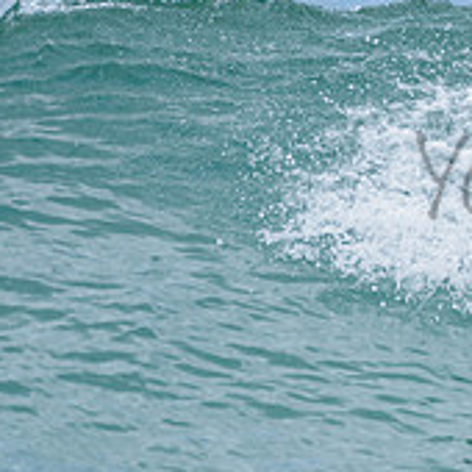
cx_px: 637
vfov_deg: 1.0
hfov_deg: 1.0
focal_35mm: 1780
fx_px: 27459
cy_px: 139
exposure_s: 1/2000
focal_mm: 500
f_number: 5.6
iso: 640
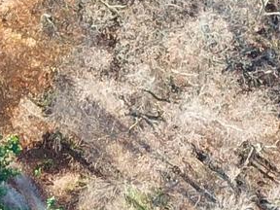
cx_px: 137
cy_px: 227
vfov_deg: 8.0
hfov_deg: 10.7
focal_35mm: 185
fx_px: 1496
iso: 100
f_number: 2.2
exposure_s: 1/121
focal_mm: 4.73
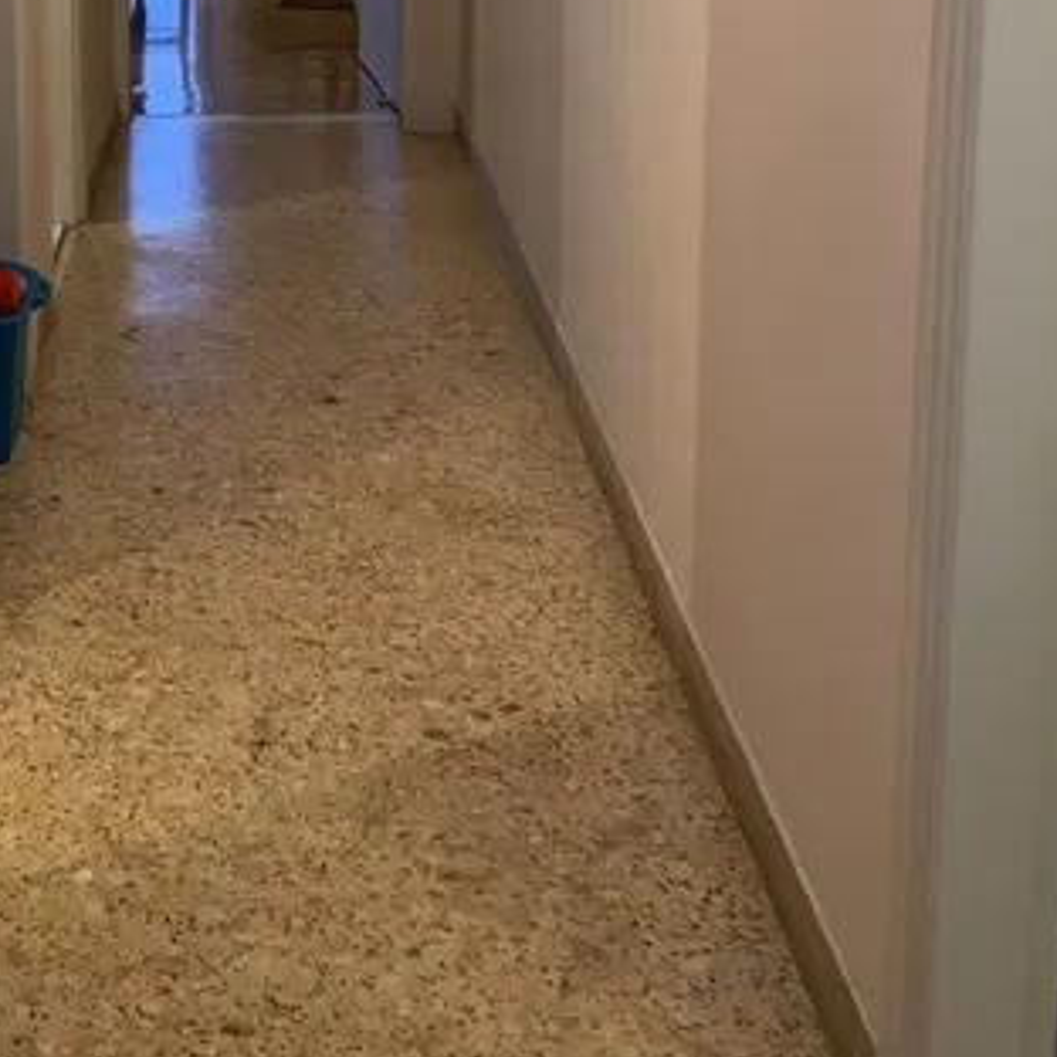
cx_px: 213
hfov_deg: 28.5
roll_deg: +0.7
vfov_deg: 27.4
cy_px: 0
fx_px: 2038
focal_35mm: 59
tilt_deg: -9.6
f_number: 1.8
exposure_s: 1/17
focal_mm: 4.25
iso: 50
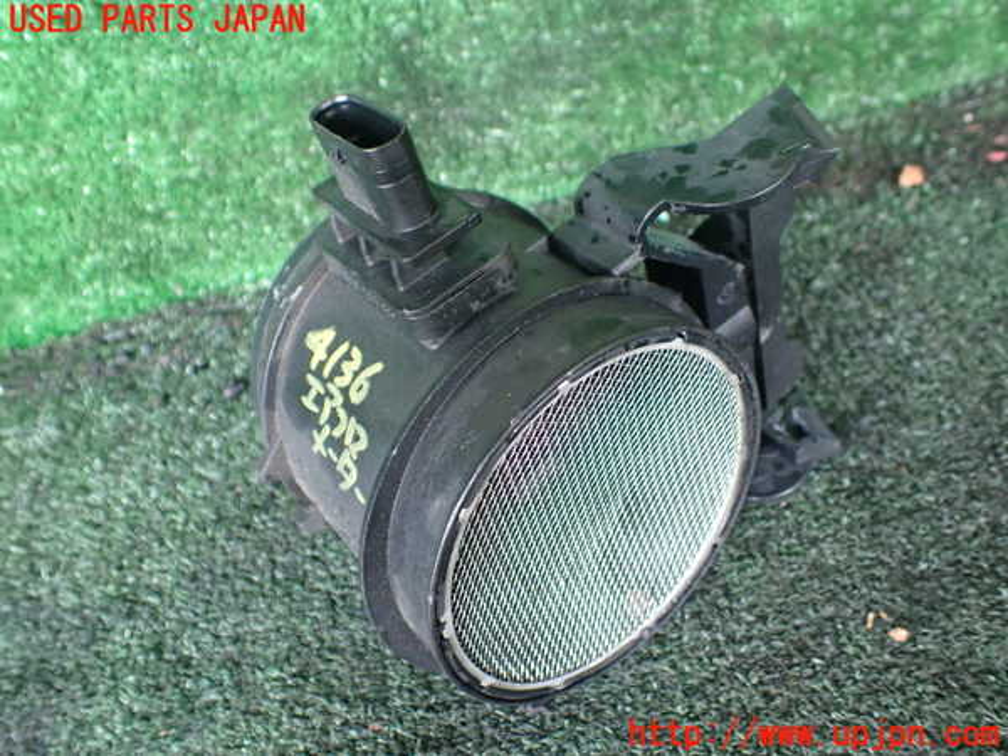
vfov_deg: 46.8
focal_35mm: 30
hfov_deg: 60.0
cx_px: 504
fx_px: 874
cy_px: 378
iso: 800
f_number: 2.3
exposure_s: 1/40
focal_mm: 5.4
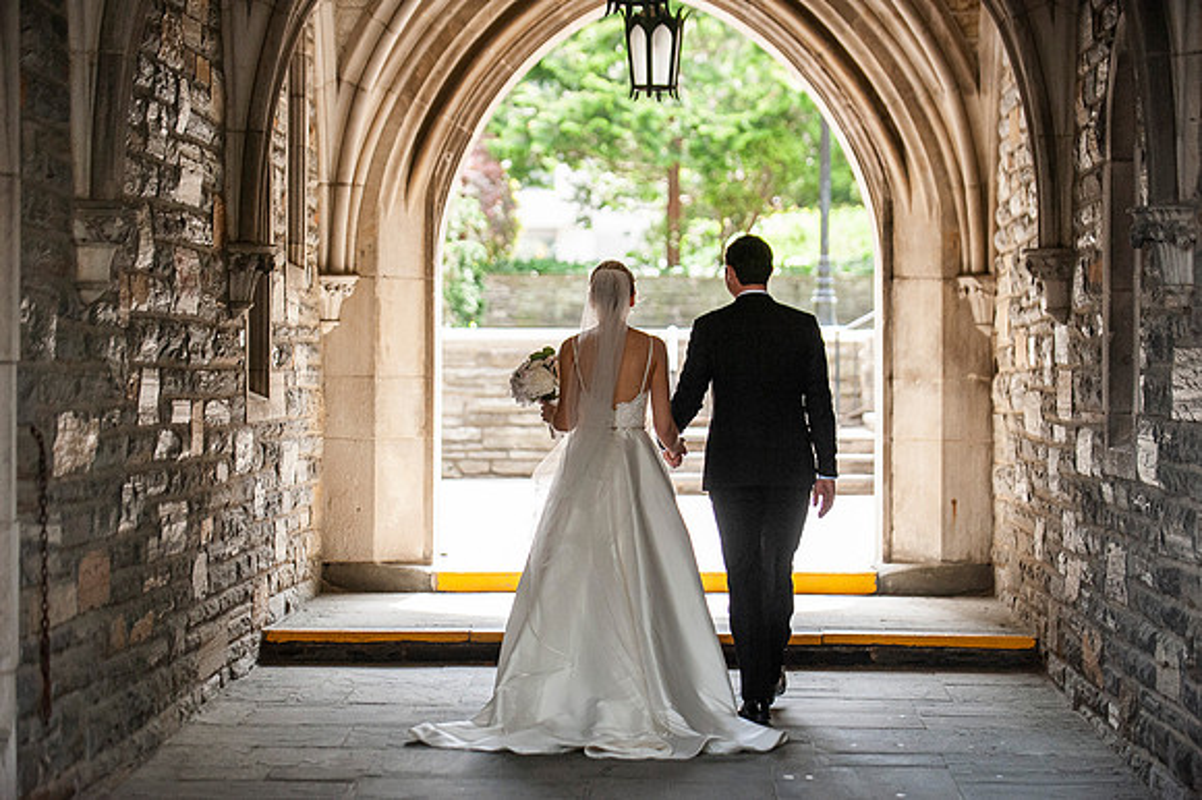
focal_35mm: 106
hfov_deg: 19.4
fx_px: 3524
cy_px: 400
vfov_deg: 12.9
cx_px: 589
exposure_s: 1/2000
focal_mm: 102
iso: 1600
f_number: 2.8
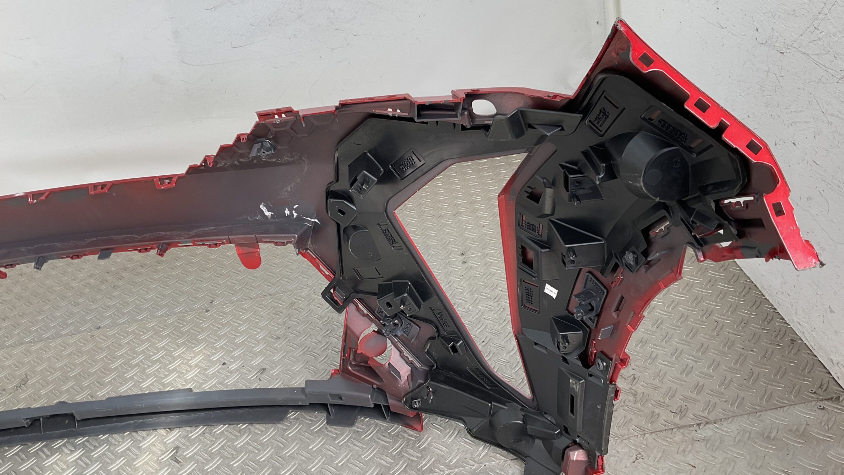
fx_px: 716
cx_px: 422
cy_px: 239
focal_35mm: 32
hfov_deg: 61.0
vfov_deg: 36.7
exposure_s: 1/159
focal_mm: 3
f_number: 1.8
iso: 16
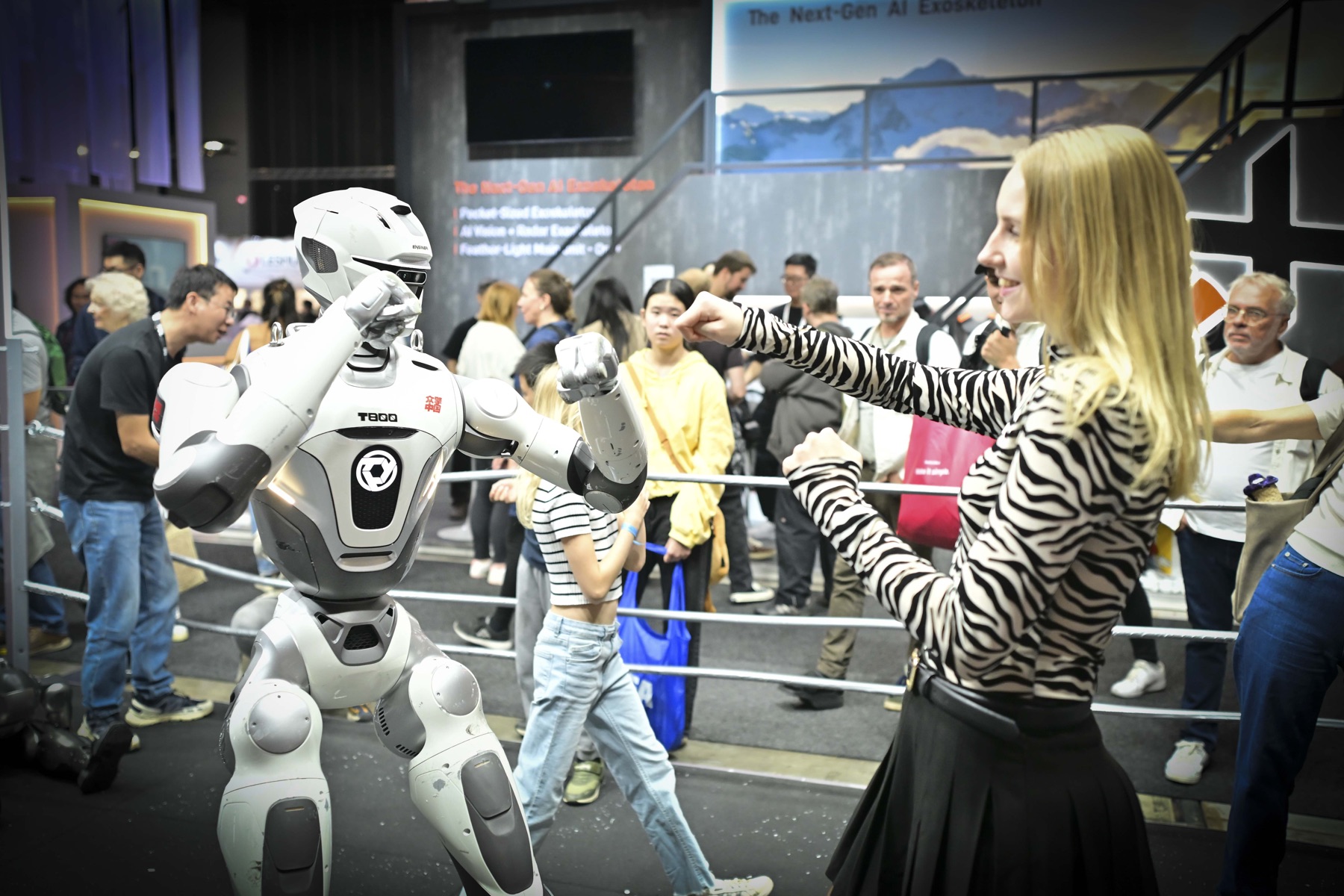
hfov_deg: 58.7
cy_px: 448
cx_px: 672
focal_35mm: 32
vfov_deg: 41.1
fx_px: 1195
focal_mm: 32
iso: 2000
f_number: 2.8
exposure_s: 1/800
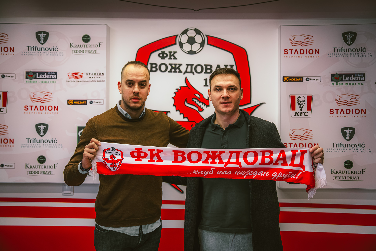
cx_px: 188
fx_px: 418
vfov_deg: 33.4
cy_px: 126
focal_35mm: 40
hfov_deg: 48.4
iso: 3200
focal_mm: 40
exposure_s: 1/800
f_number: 2.8
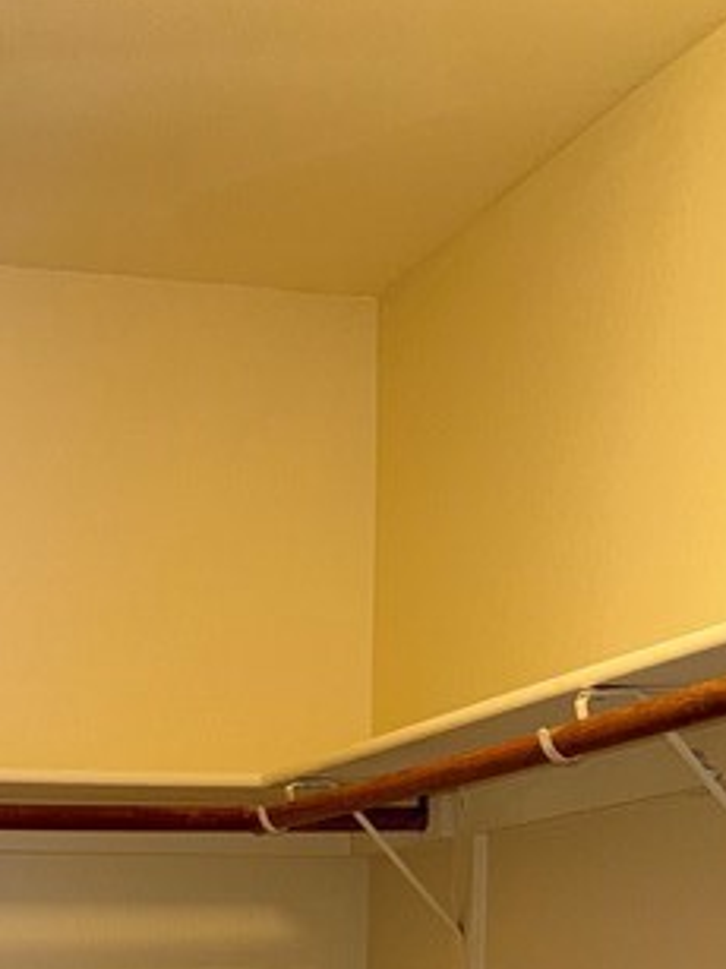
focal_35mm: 80
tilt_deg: -13.3
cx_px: 148
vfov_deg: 20.7
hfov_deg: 18.3
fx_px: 2239
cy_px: 1474
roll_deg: +0.4
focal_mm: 6.76
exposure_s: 1/28
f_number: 1.78
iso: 64
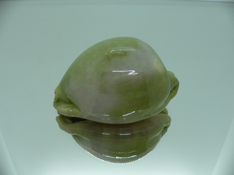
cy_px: 88
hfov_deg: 52.6
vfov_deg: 40.7
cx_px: 117
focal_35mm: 35
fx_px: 237
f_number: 2.8
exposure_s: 1/60
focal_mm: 4.6
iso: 80
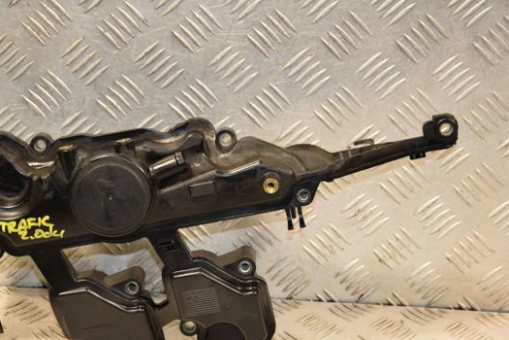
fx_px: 1499
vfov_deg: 12.9
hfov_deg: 19.3
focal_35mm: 106
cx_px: 207
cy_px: 192
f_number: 5
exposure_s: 1/125
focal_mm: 58
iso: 800
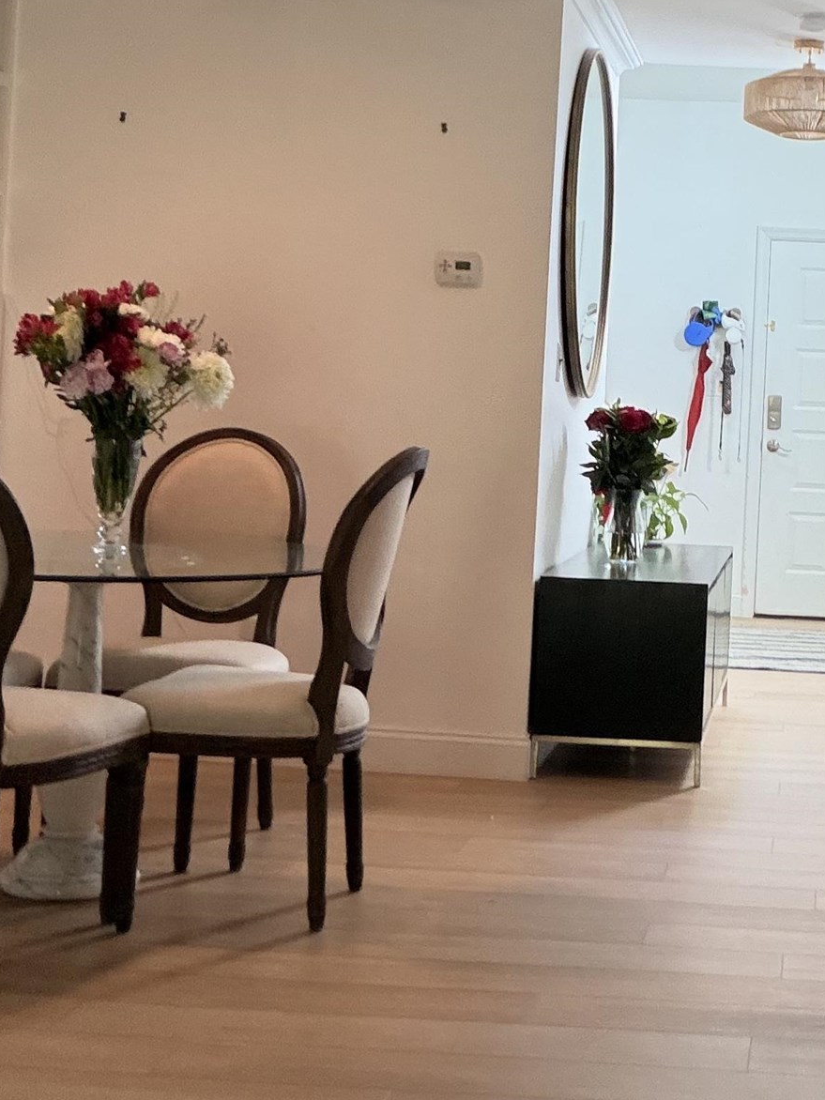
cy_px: 321
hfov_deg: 24.2
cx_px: 718
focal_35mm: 59
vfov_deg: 32.3
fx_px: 1875
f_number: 1.9
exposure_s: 1/60
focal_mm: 2.71
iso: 200
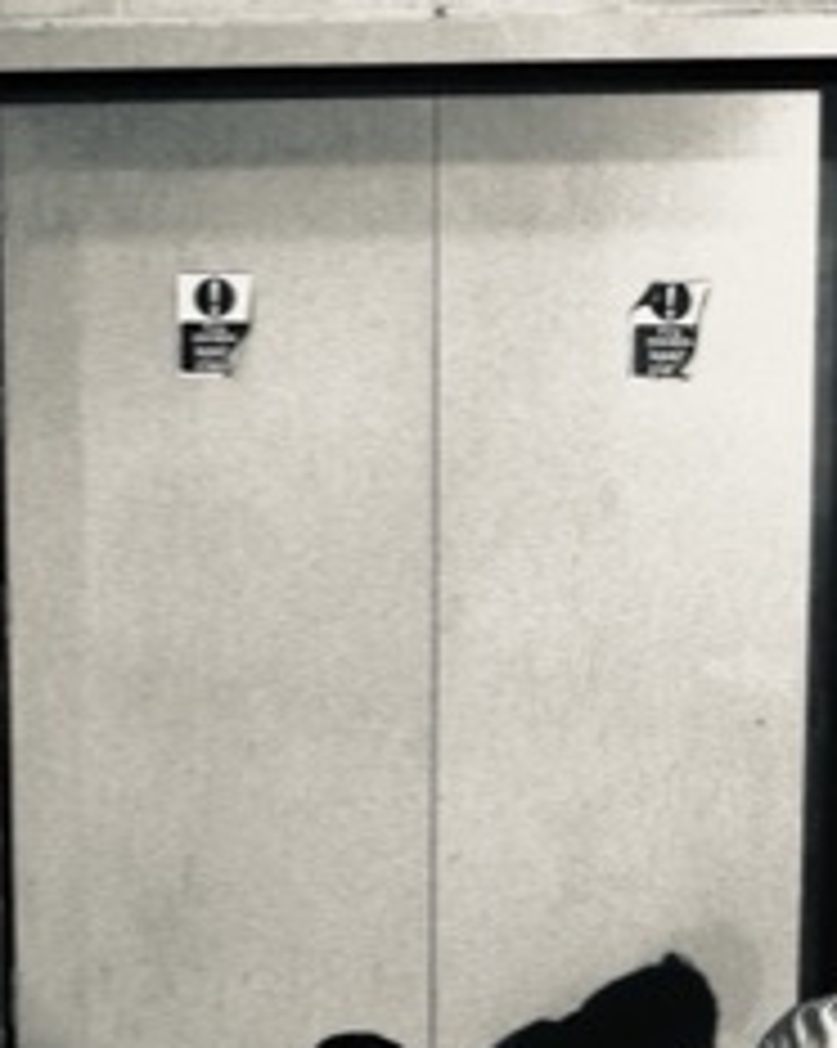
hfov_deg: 18.7
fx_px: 2511
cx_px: 126
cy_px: 603
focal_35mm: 81
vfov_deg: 23.6
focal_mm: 18.3
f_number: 2.8
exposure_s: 1/25
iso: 400
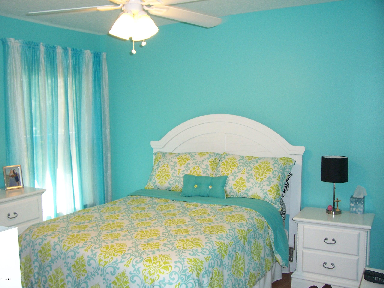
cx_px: 192
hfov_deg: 54.0
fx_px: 377
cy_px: 144
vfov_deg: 41.8
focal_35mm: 34
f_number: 2.7
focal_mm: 5.6
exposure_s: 1/60
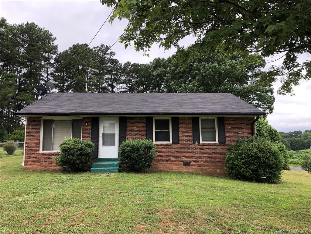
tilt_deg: +6.2
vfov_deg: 49.7
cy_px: 117
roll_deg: +0.6
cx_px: 156
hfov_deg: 63.4
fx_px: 252
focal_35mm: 28
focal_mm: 3.99
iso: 20
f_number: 1.8
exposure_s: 1/122
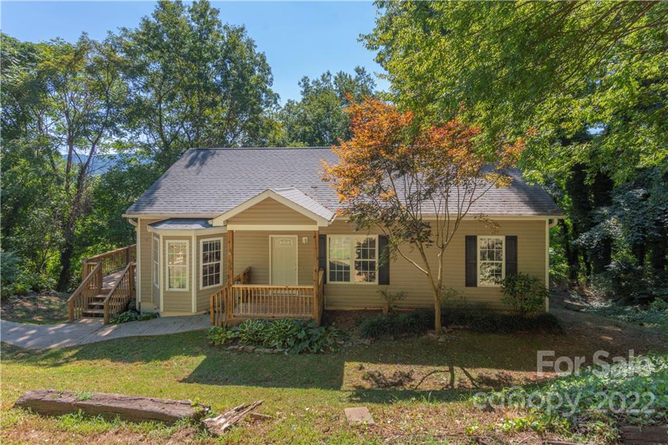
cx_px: 334
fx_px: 315
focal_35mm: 17
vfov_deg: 70.5
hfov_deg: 93.3
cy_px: 222
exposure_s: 1/640
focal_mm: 17
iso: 400
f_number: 7.1
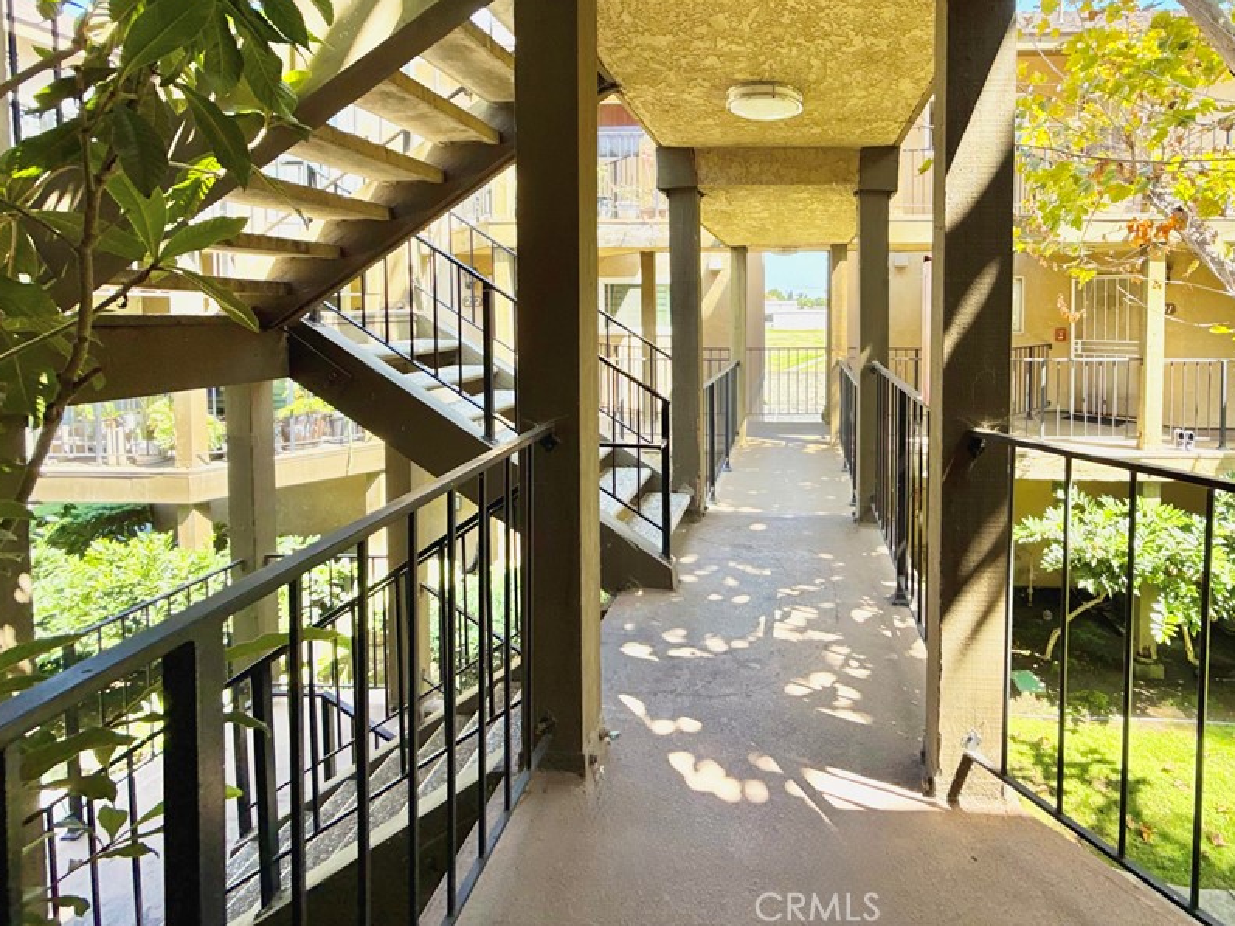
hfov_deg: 86.1
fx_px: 642
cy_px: 333
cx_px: 771
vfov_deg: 70.2
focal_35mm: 18
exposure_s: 1/136
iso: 64
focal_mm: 2.22
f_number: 2.2
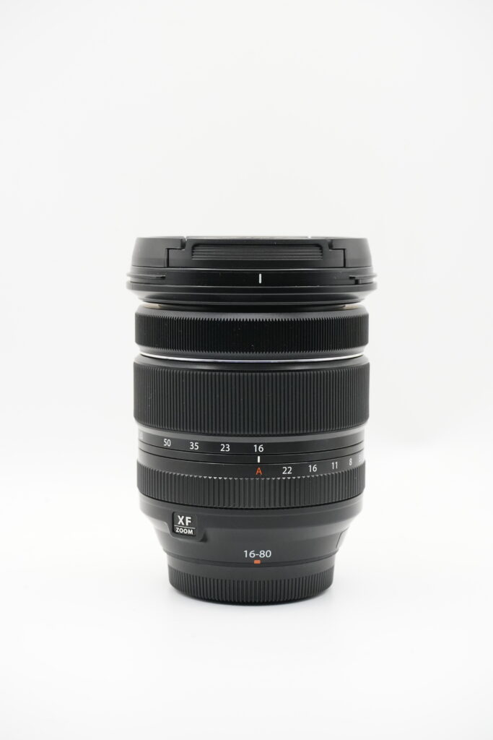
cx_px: 246
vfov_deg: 31.4
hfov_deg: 21.2
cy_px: 370
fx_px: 1314
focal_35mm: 64
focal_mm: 64
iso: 5000
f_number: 13
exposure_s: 1/125
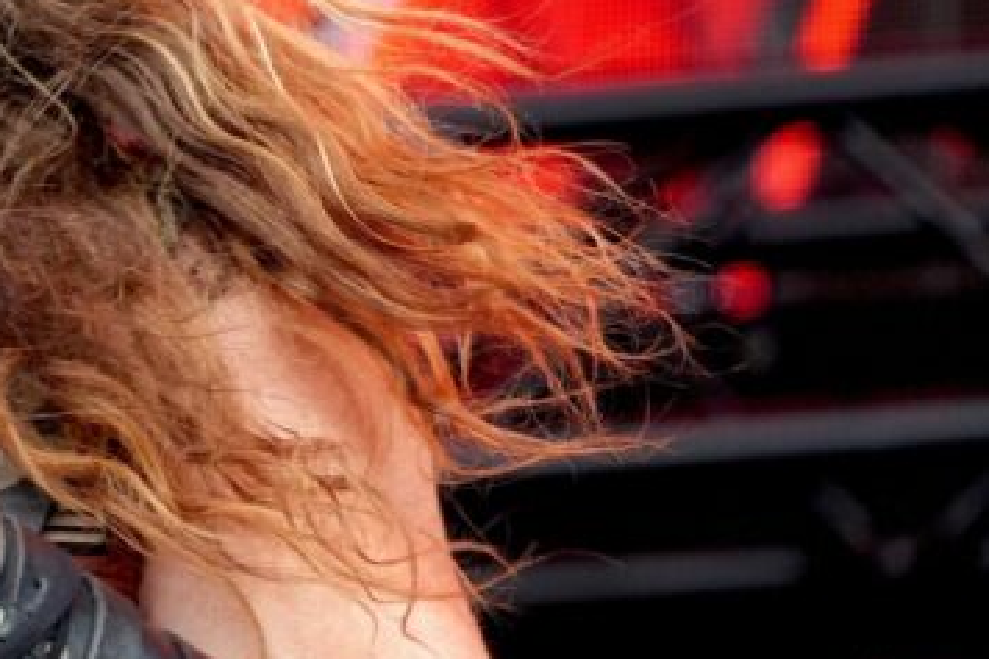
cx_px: -17
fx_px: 20978
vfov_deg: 1.8
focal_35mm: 764
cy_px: 334
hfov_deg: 2.7
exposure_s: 1/400
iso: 2000
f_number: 6.3
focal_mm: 236
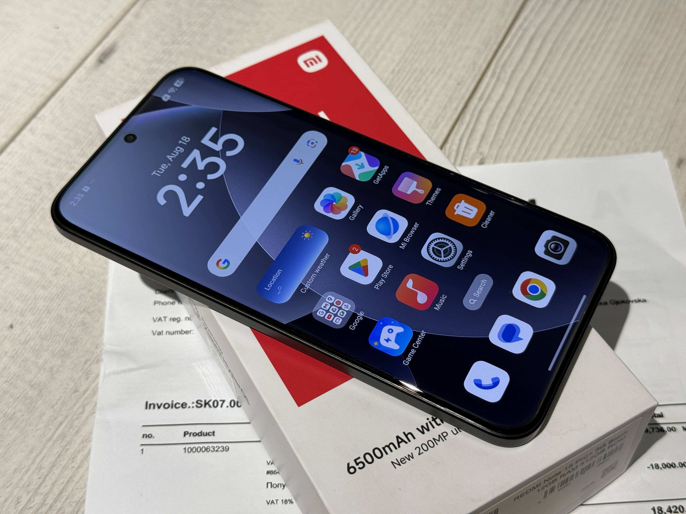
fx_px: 951
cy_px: 257
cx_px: 343
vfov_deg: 30.3
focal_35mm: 48
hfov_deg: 39.7
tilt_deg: -54.4
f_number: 1.78
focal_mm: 6.76
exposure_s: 1/100
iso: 64
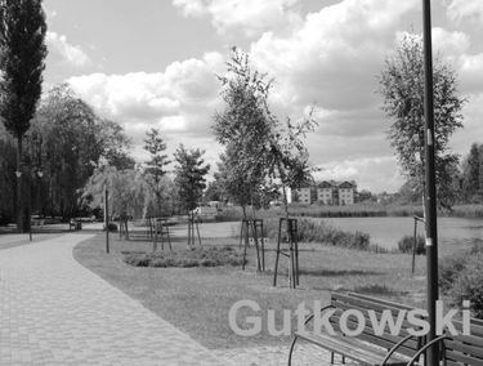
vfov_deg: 31.1
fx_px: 658
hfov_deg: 40.3
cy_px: 183
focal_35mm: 47
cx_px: 242
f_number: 3.5
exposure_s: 1/800
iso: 80
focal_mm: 8.3
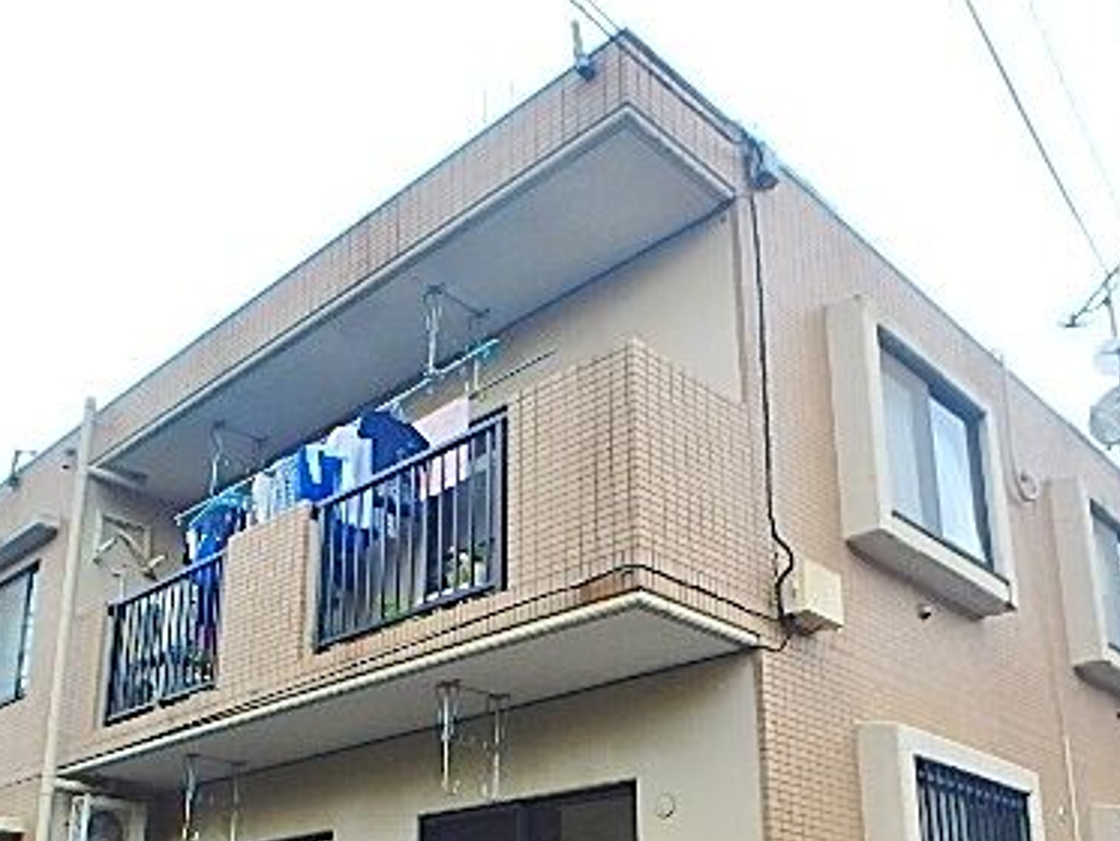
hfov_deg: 51.1
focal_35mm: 36
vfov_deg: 37.7
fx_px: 1165
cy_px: 715
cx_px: 465
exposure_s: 1/320
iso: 125
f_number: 3.5
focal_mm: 3.7
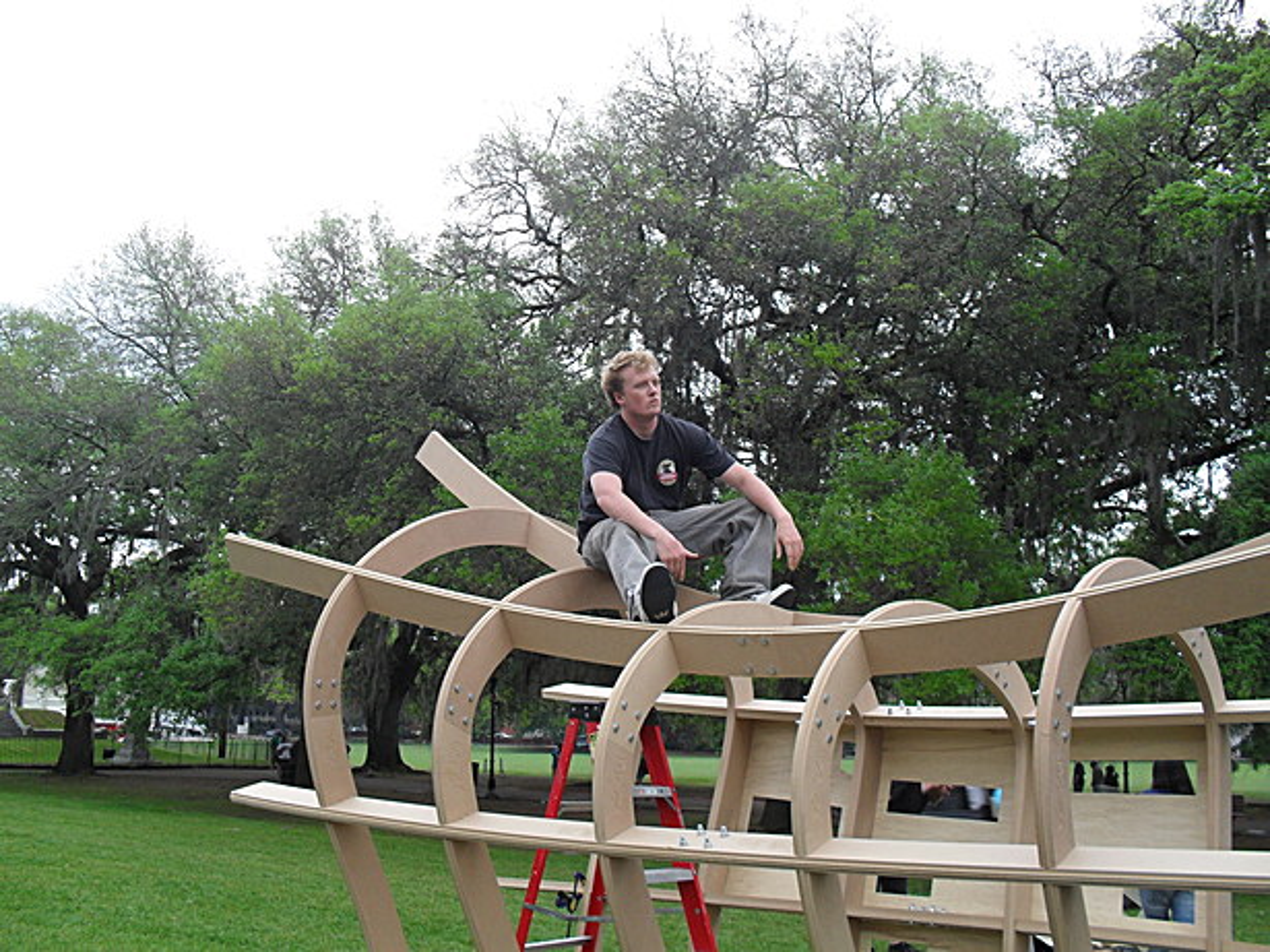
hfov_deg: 52.6
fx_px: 1284
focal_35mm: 35
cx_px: 635
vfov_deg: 40.7
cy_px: 476
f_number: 3.2
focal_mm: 6.3
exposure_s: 1/90
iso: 100
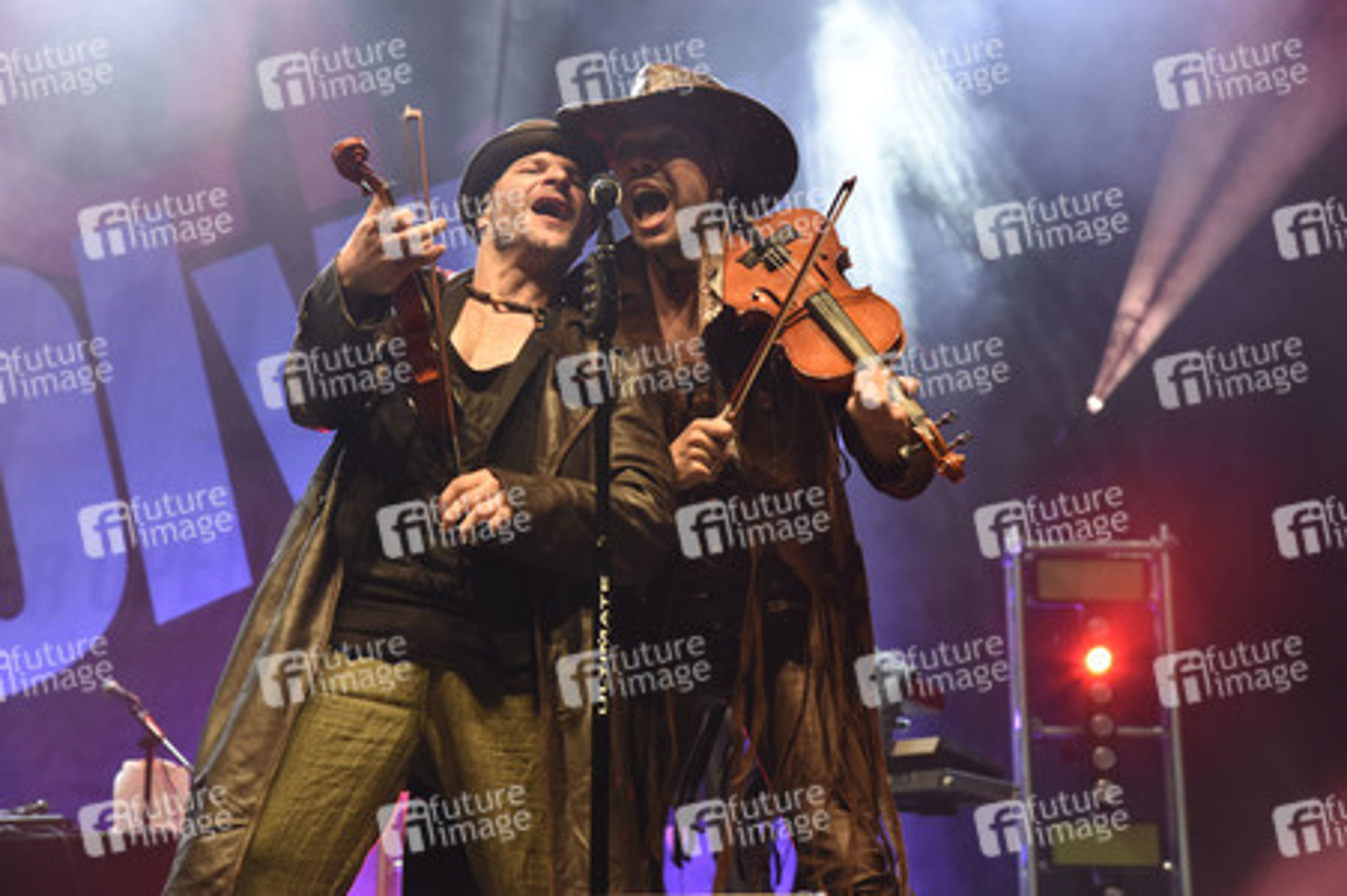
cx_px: 674
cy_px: 448
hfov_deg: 23.9
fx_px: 3178
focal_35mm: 85
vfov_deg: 16.0
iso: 2500
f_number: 7.1
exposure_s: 1/125
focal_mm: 85
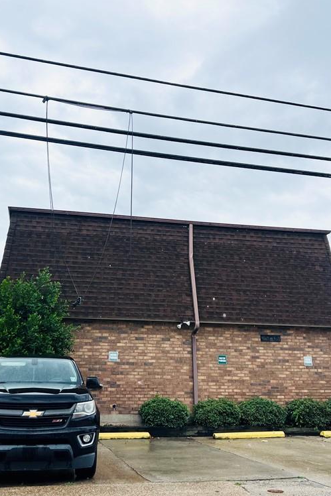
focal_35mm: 37
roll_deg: -0.6
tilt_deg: +17.3
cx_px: 134
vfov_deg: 51.9
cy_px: 242
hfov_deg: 35.8
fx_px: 510
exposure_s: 1/2299
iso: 50
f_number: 1.5
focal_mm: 5.7
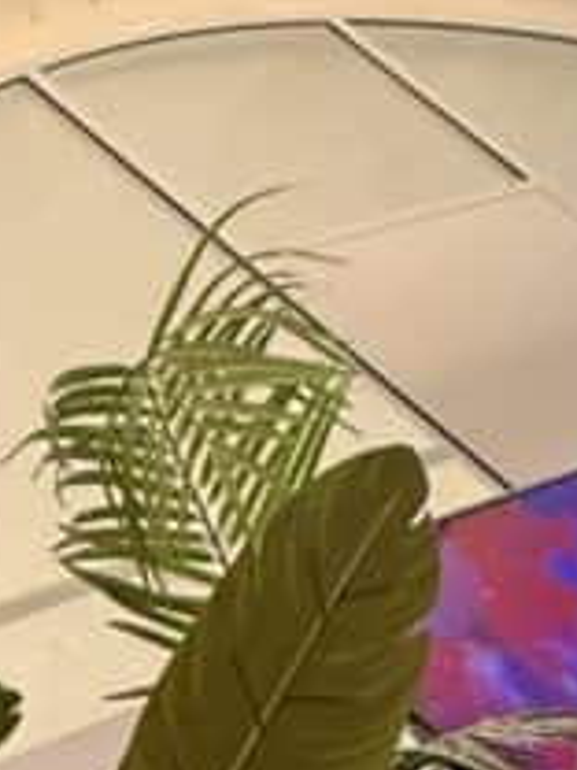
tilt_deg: +14.1
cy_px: 1673
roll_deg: +40.0
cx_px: 89
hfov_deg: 21.0
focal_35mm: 69
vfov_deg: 17.0
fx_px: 1534
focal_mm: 2.22
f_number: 2.2
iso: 320
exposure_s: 1/50
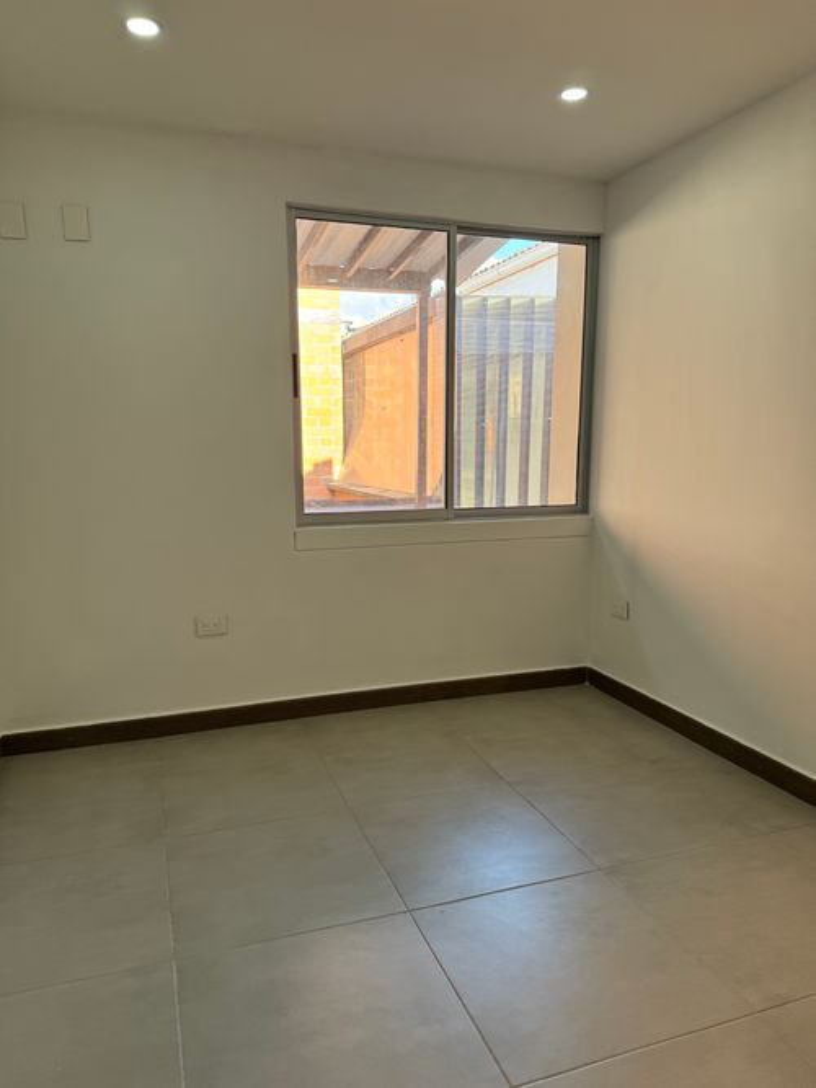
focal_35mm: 24
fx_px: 755
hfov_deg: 56.8
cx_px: 408
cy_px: 544
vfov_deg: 71.6
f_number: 1.78
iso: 100
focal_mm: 6.76
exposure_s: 1/165
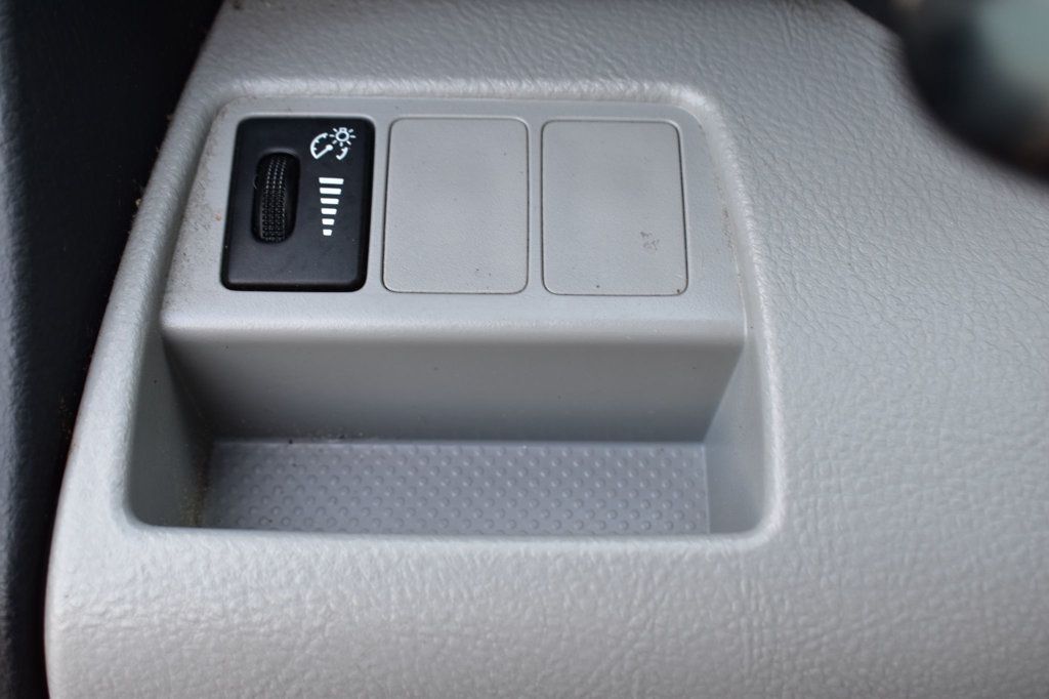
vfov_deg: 28.1
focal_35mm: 48
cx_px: 524
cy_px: 350
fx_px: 1398
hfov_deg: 41.1
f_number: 7.1
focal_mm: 32
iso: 400
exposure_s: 1/30
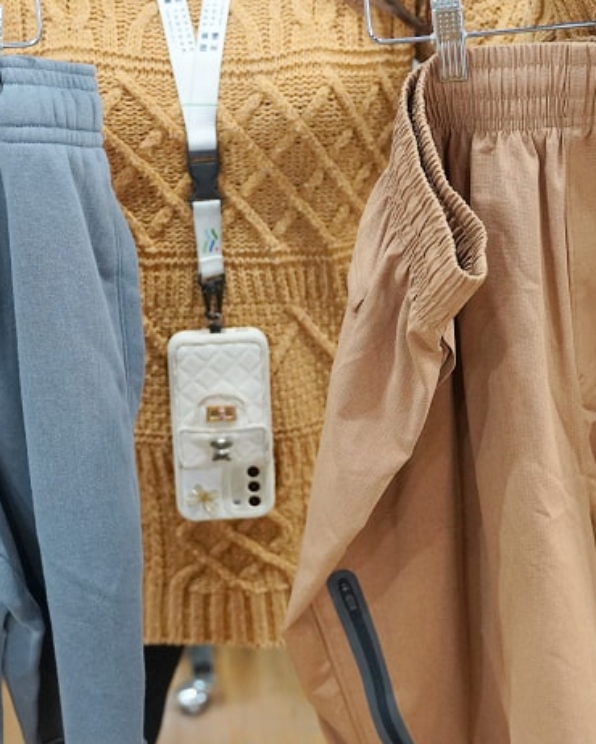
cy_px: 374
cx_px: 338
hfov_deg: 19.7
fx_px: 1719
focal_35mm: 78
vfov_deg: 24.4
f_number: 2.8
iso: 3200
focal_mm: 32
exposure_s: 1/160
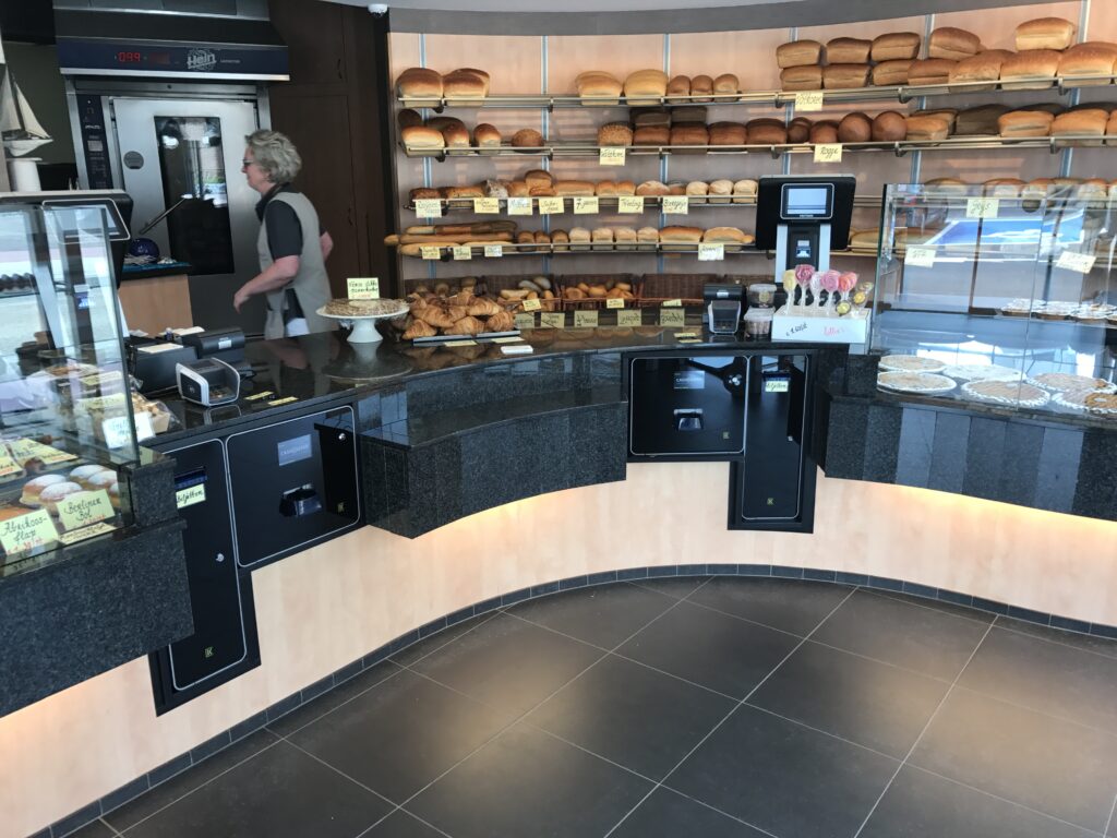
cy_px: 419
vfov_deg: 49.7
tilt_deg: -15.3
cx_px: 558
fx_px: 904
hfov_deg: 63.4
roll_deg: +2.1
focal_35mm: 28
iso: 40
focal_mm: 3.99
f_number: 1.8
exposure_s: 1/100
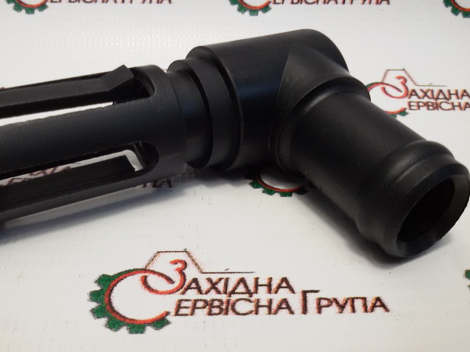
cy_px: 146
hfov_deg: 50.0
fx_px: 502
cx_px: 199
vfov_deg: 38.5
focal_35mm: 37
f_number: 2.4
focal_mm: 2.93
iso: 50
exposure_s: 1/50
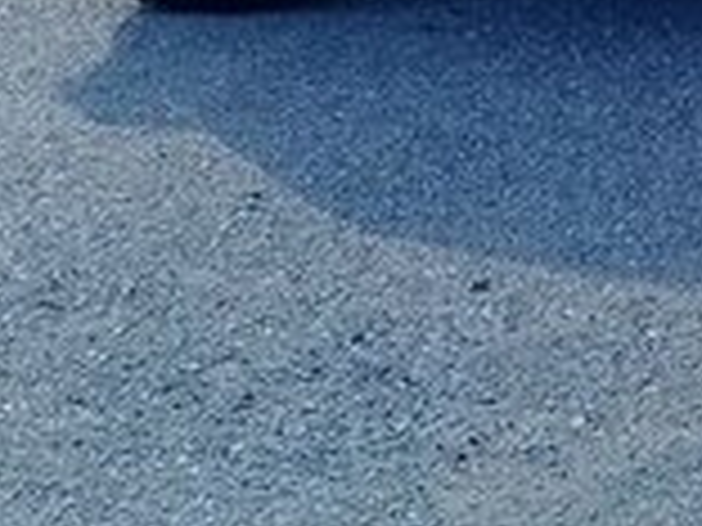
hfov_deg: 14.2
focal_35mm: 131
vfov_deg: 10.7
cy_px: -366
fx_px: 2657
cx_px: 1004
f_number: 2.2
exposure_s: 1/396
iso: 64
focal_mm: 3.3
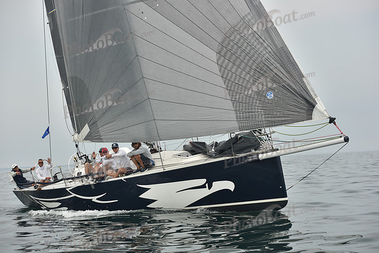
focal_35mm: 70
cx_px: 190
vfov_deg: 19.5
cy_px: 126
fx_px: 737
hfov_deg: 28.8
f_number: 5.6
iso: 250
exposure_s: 1/640
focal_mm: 70
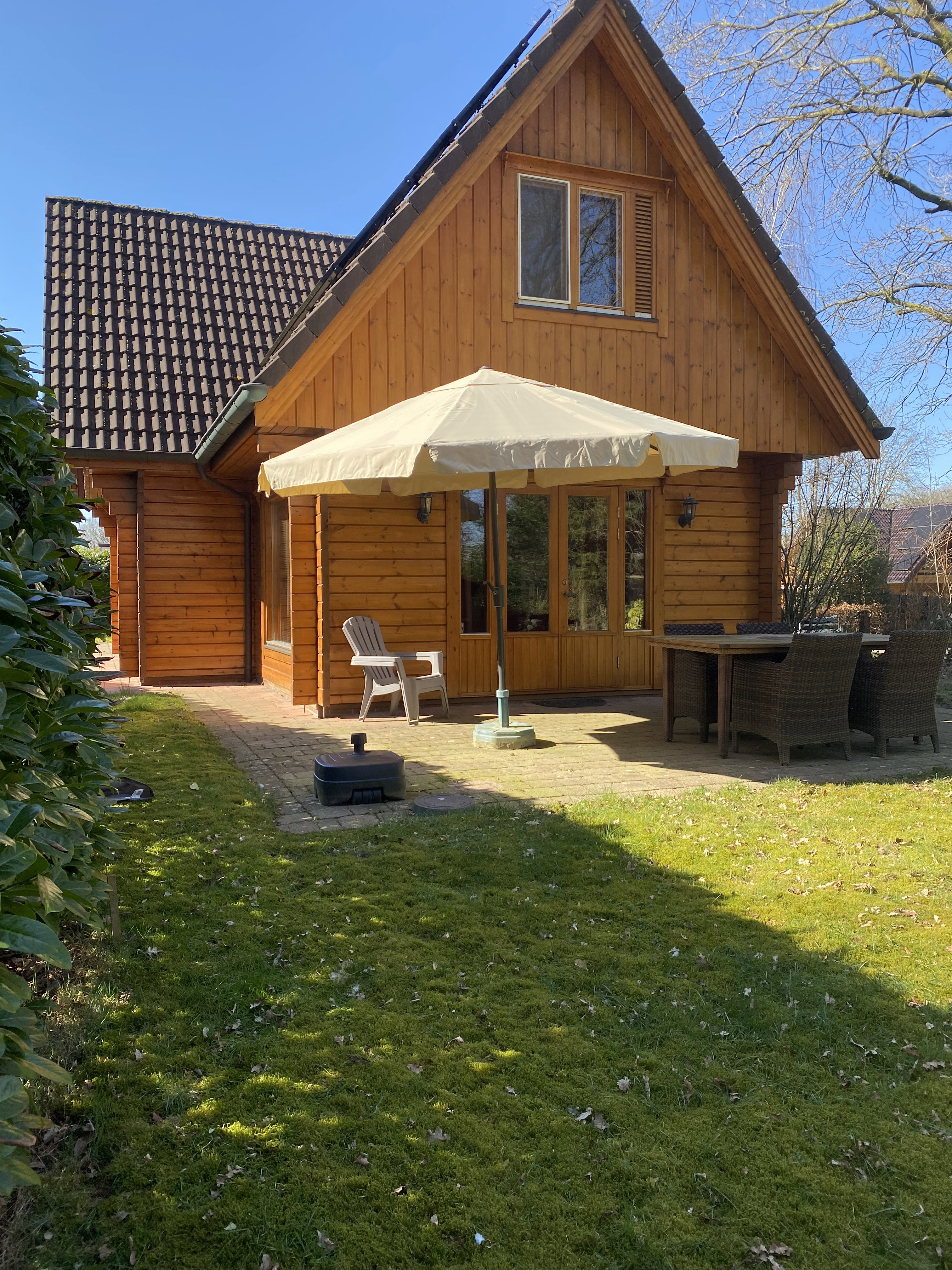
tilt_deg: -1.3
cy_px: 635
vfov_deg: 67.3
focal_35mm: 26
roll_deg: -1.3
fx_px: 953
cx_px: 476
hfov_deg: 53.1
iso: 32
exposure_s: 1/965
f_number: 1.8
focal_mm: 4.25
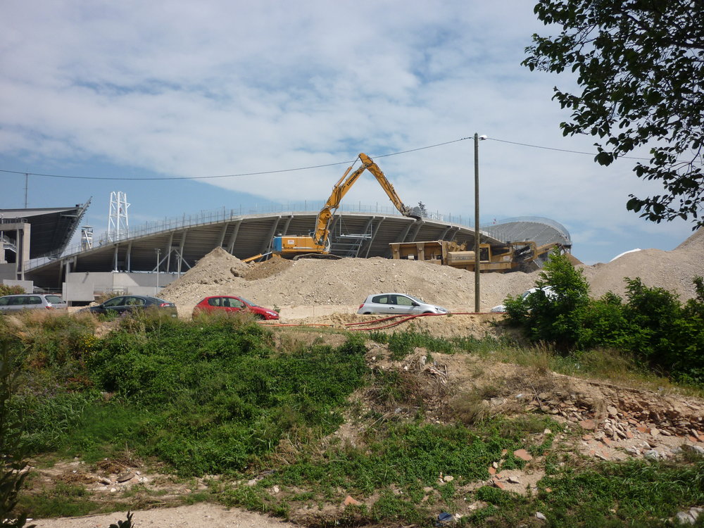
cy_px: 264
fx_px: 671
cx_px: 352
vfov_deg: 42.9
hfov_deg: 55.4
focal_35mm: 33
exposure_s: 1/320
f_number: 8
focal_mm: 5.5
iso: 80
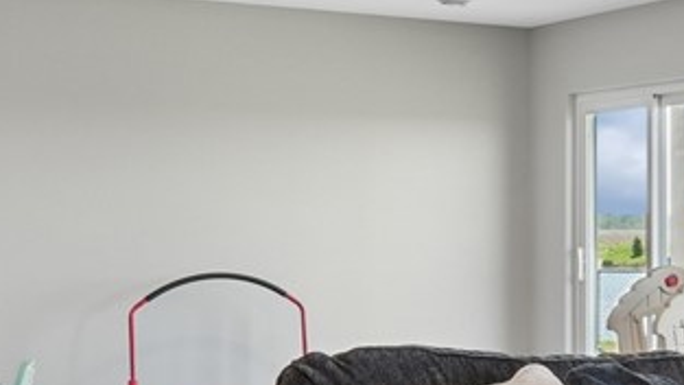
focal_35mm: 91
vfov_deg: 13.3
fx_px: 1650
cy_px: 255
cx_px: 1094
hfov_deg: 19.6
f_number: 8
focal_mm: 16
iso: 400
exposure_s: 1/25
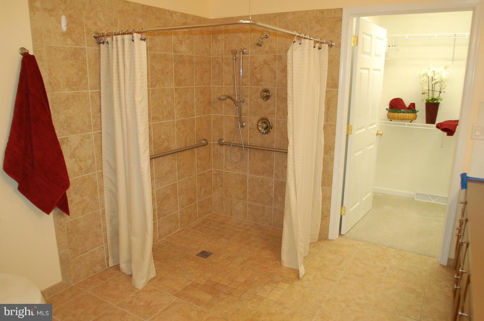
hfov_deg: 70.5
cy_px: 160
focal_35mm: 26
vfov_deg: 50.2
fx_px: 342
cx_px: 242
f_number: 2.8
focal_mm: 17
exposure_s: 1/80
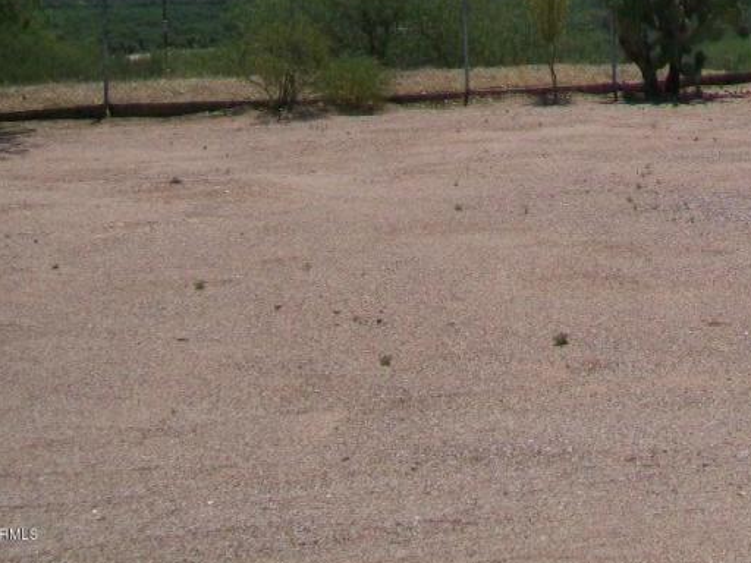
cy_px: 10
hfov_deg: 27.5
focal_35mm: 68
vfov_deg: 20.9
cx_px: 678
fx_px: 1475
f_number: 4.9
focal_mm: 6.1
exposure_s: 1/800
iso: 64
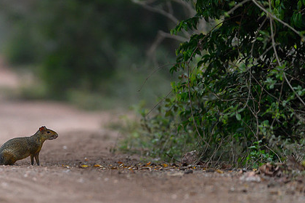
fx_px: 6998
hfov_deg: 2.5
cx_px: 66
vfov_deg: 1.7
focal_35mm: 827
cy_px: 119
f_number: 4
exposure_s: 1/25
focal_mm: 500
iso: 3200
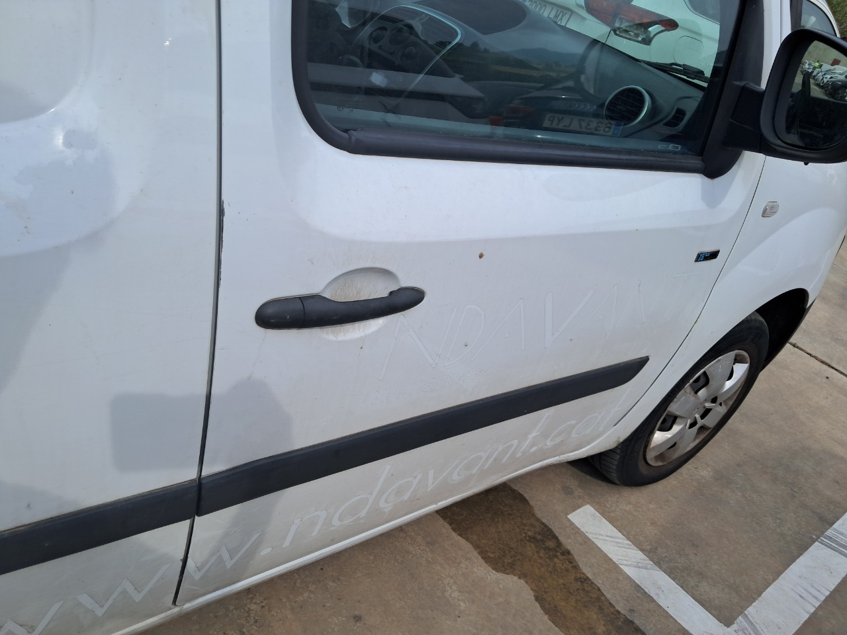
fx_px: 661
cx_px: 424
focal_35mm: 27
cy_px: 318
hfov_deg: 65.3
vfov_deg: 51.4
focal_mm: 4
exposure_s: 1/495
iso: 50
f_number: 1.8
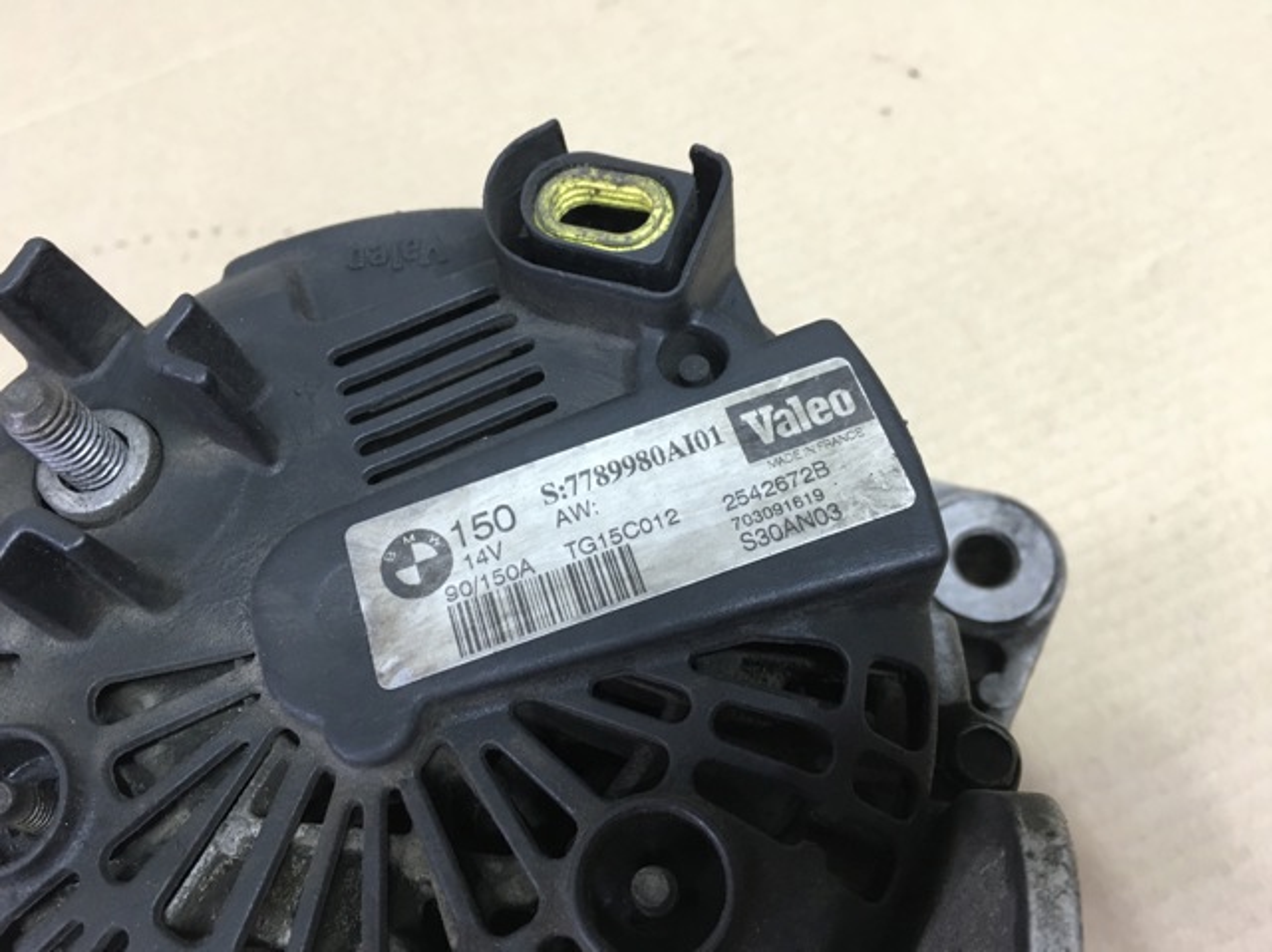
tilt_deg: -61.2
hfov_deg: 61.7
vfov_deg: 48.2
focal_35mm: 29
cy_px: 476
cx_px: 636
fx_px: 1065
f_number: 2.2
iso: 125
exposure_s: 1/33
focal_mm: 4.15
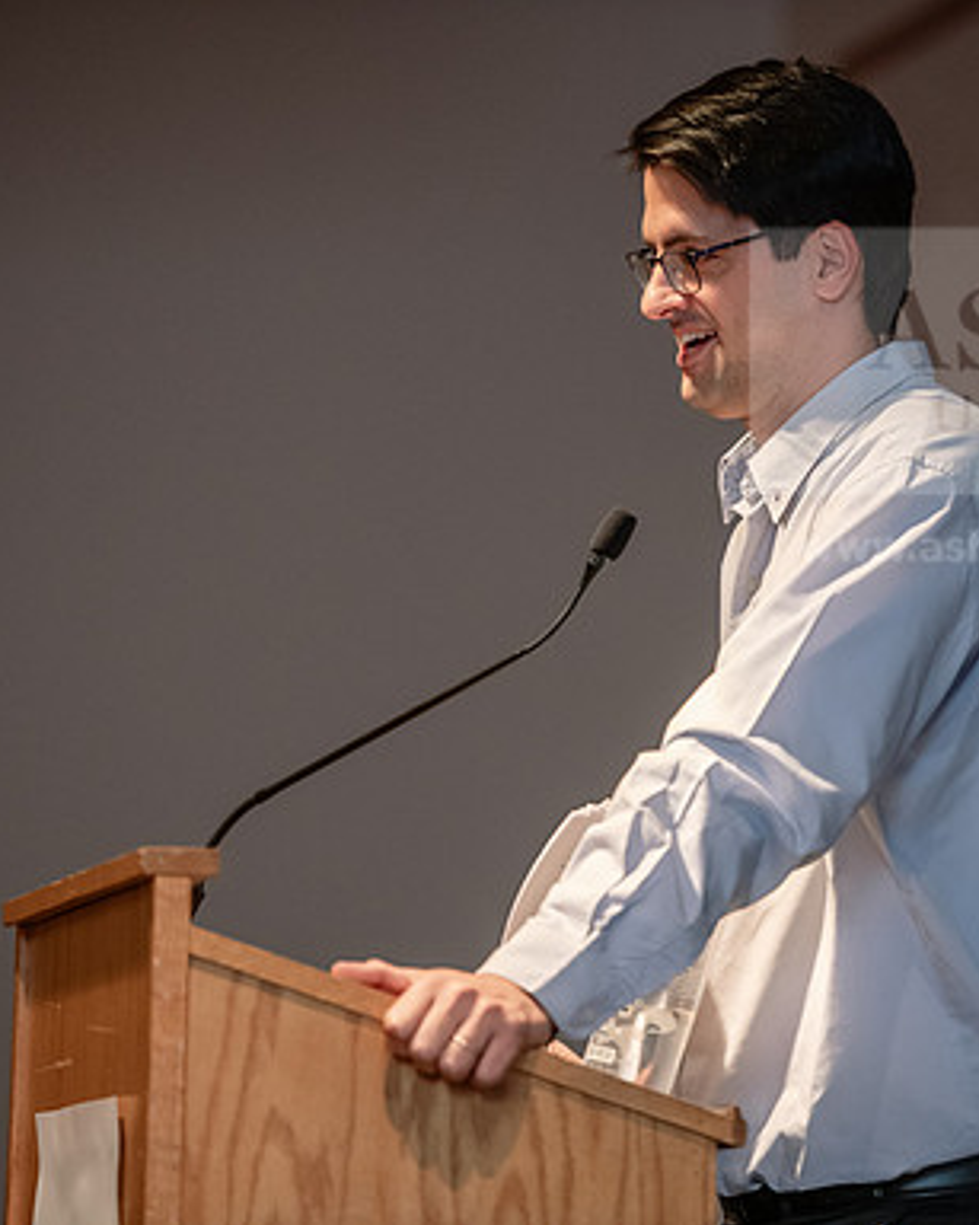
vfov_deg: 8.0
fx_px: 8732
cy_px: 614
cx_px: 654
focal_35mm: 241
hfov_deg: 6.4
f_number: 2.8
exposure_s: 1/200
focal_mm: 170
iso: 2500
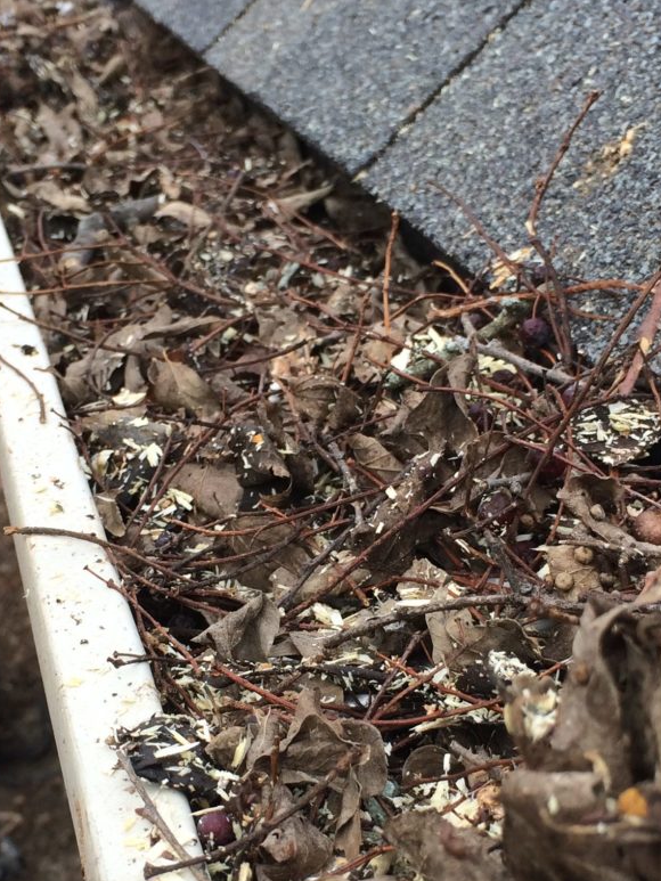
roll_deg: +4.7
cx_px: 327
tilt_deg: -25.6
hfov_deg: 24.4
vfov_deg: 32.0
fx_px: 1527
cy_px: 545
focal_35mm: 60
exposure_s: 1/477
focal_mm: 4.15
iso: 32
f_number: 2.2
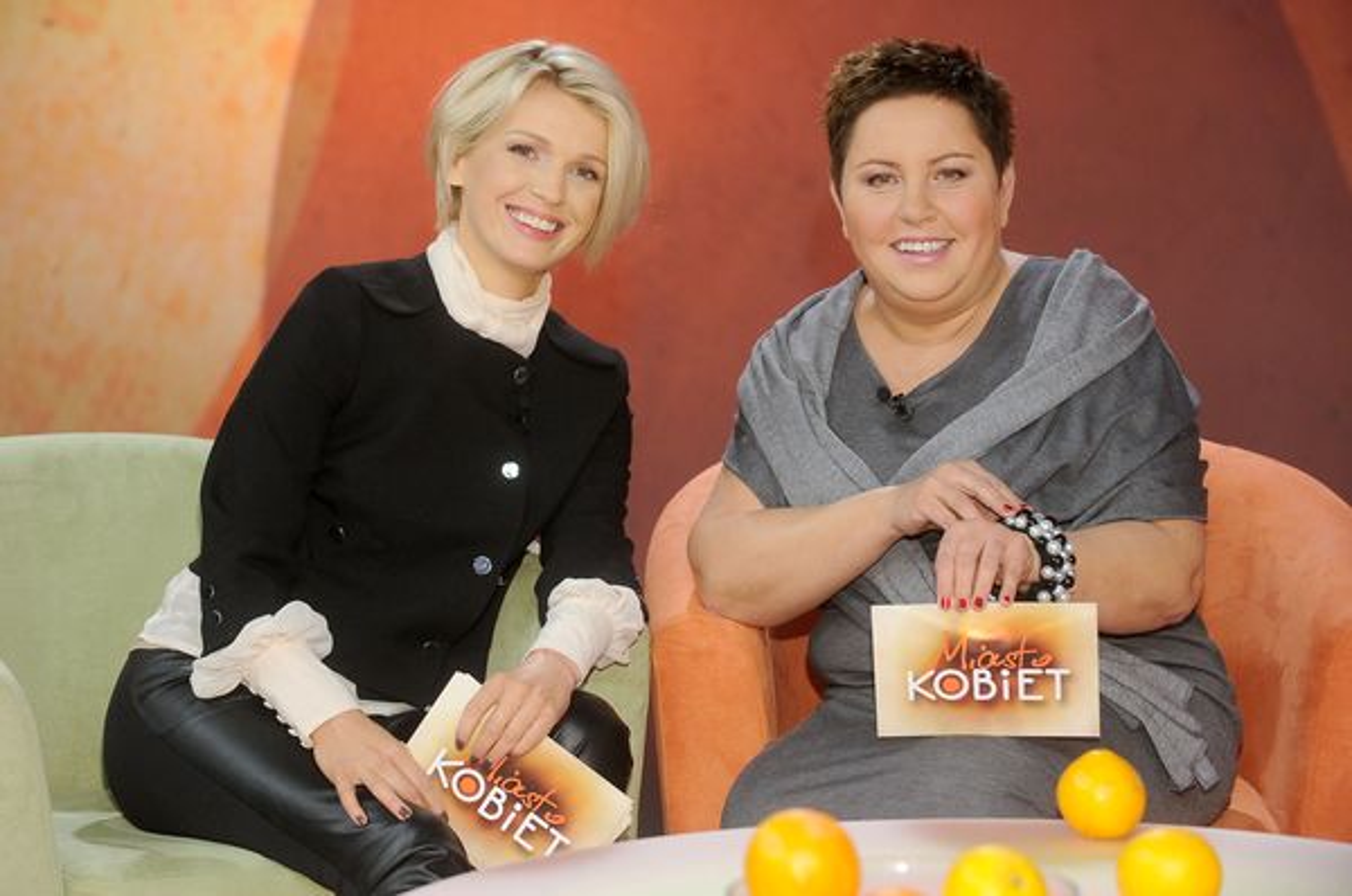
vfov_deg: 13.9
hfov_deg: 20.8
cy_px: 448
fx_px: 3675
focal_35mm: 98
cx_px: 676
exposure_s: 1/160
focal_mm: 98
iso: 2000
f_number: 5.6
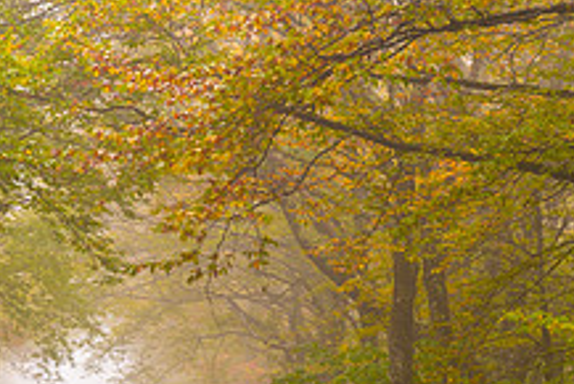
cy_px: 234
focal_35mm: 187
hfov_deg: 10.9
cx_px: 61
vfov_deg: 7.4
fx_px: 2983
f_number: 11
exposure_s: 1
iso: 125
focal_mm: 70
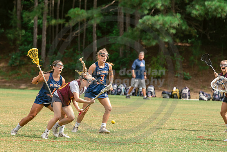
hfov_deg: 7.3
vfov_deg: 4.9
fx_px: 1771
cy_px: 76
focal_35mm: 281
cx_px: 68
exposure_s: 1/1250
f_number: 4.5
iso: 250
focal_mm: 200
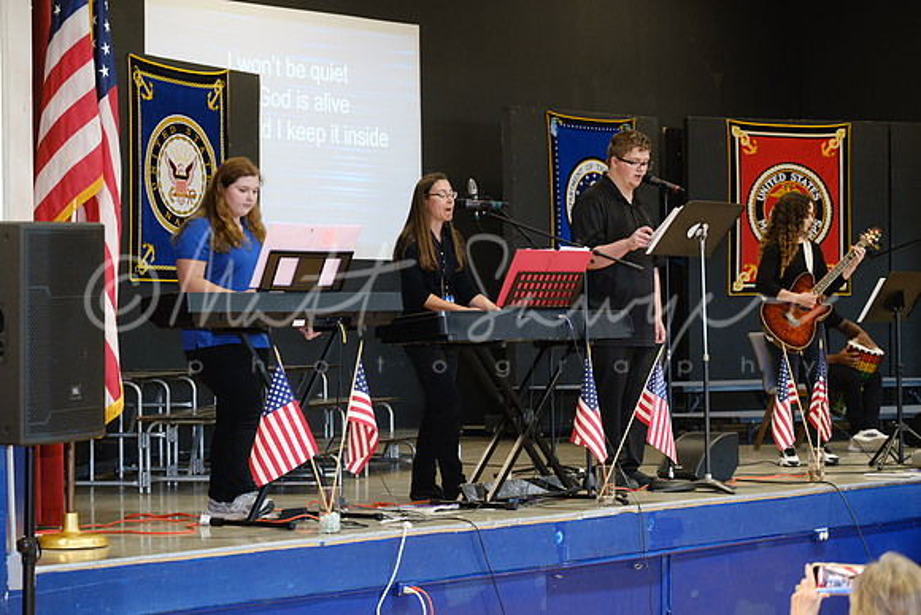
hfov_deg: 22.1
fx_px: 2354
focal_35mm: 92
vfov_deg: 14.9
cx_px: 460
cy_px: 308
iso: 1600
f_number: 3.2
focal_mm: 61
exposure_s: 1/100
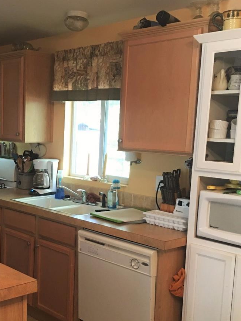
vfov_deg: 38.0
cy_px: 199
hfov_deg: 27.8
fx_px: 464
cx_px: 15
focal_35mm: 50
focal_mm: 4.15
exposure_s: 1/15
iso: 80
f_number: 2.2
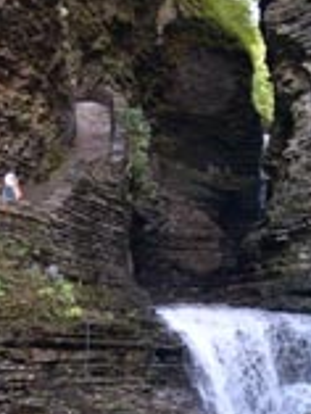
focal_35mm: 97
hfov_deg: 15.3
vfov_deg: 20.0
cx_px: 171
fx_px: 1160
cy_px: 327
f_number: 2.8
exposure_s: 1/60
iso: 400
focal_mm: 8
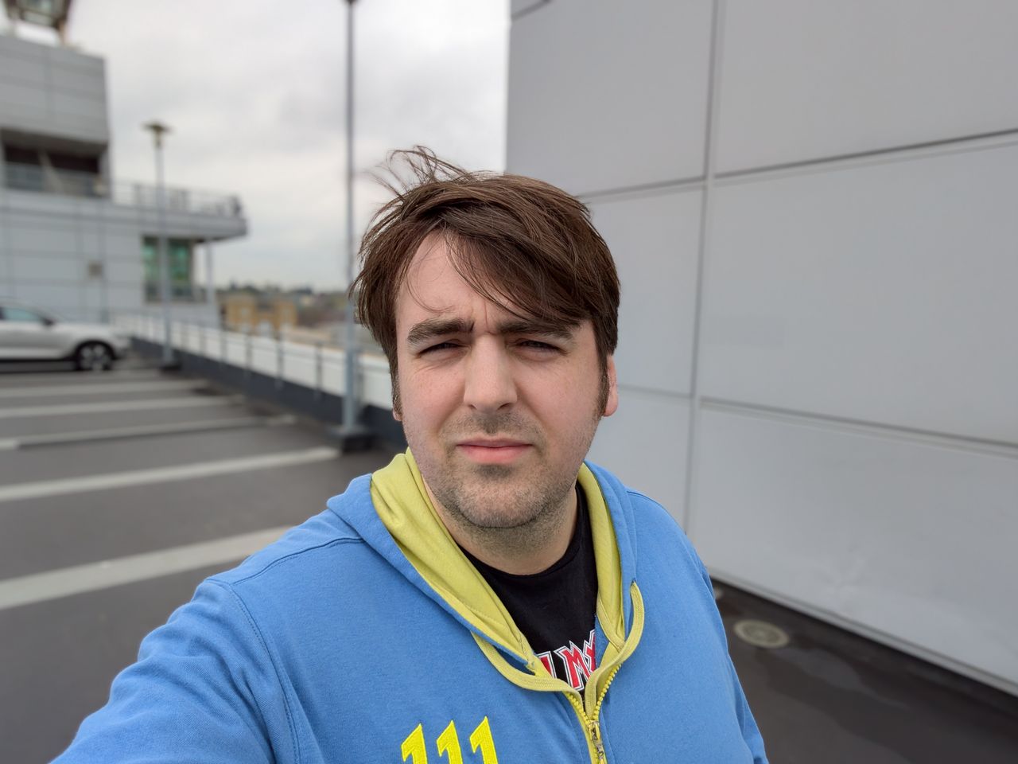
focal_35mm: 21
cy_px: 382
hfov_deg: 79.0
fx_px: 618
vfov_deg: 63.4
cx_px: 509
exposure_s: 1/988
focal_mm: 2.74
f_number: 2.2
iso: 45
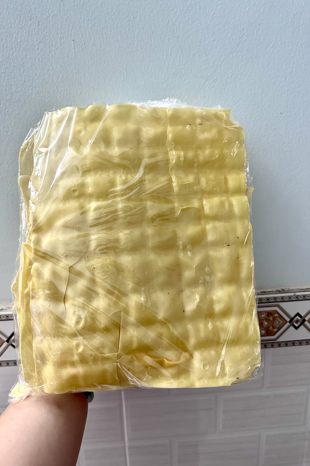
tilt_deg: -14.8
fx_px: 323
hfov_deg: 51.2
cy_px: 233
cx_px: 136
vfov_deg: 71.5
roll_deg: +3.3
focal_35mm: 25
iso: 800
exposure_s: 1/50
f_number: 1.78
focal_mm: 6.86
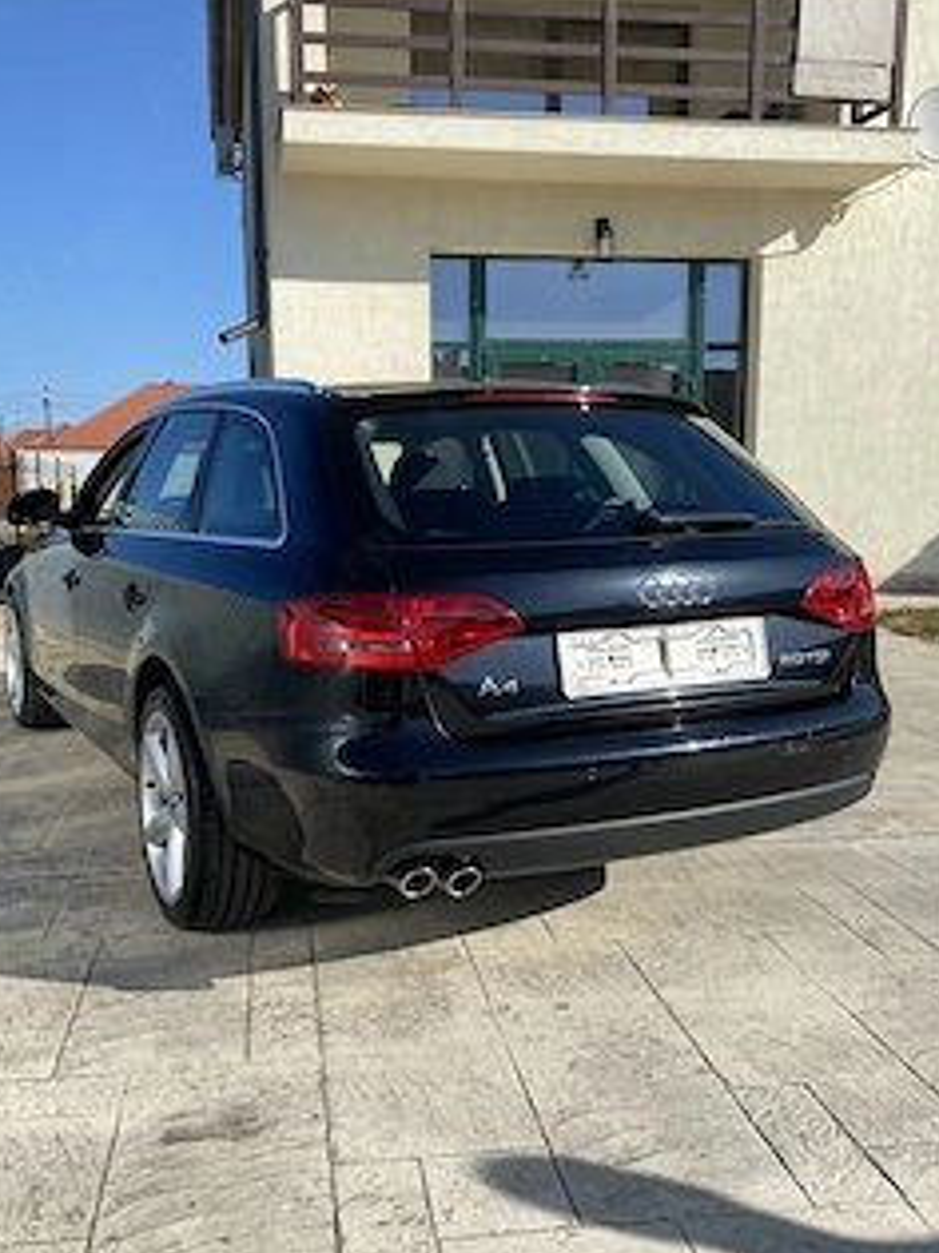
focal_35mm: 33
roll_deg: +0.7
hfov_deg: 42.8
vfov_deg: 55.3
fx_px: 1194
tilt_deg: -7.2
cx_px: 406
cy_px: 688
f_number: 1.8
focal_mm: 4.25
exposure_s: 1/1701
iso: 32
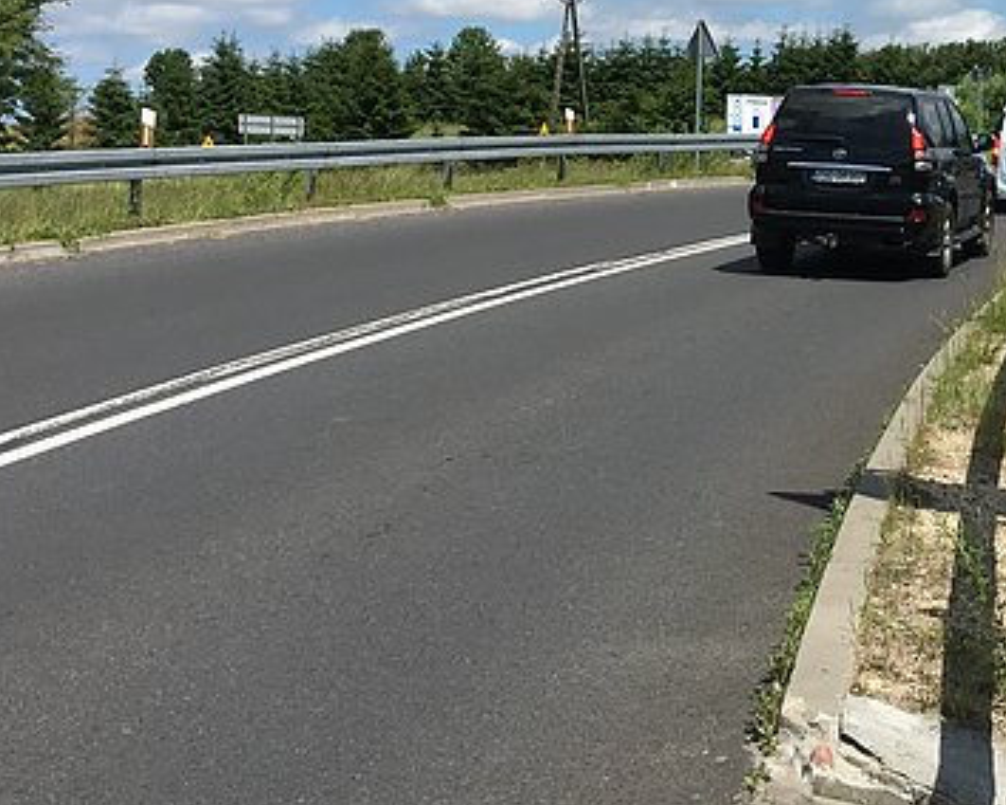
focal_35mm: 72
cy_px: 16
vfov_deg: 20.6
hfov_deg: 25.1
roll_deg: -1.2
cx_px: 1020
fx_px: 2143
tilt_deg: +5.3
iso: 25
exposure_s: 1/2331
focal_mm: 4.15
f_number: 2.2
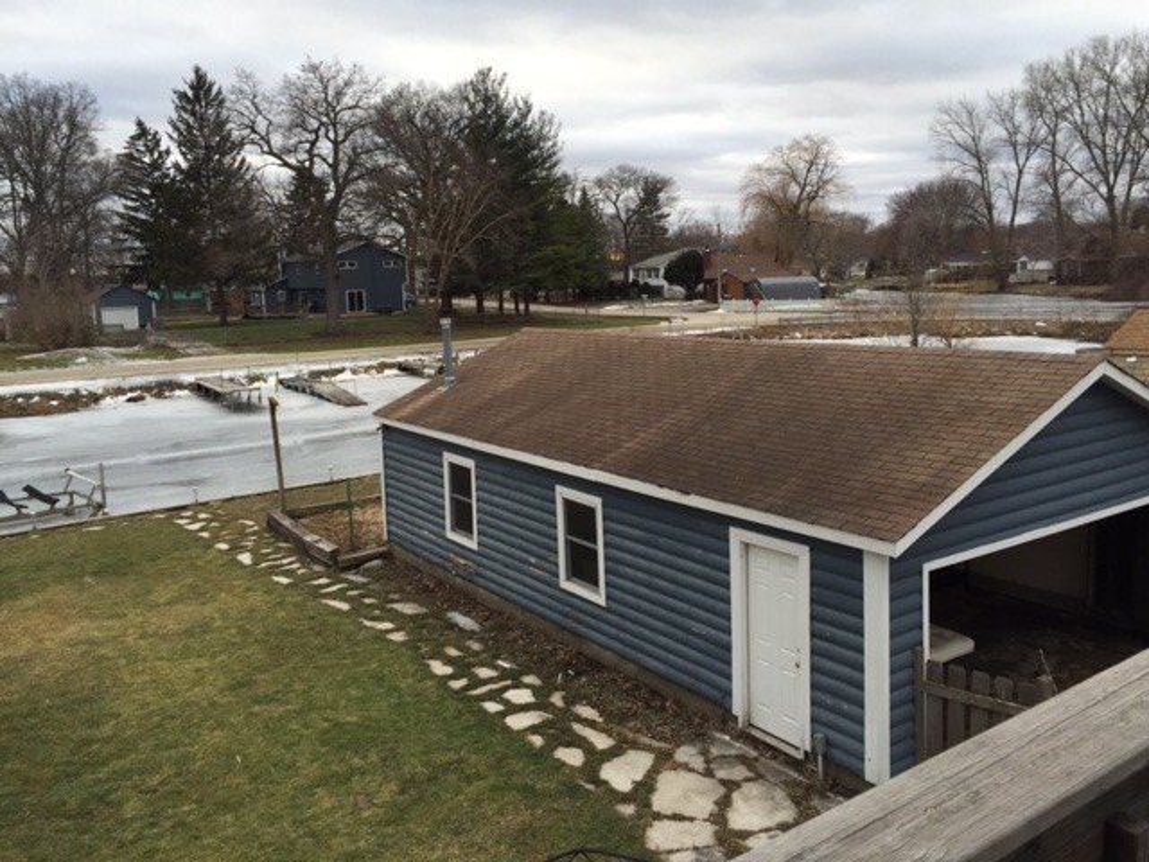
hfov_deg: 61.7
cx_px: 574
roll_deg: +1.7
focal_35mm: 29
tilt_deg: -8.8
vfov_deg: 48.2
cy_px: 431
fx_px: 963
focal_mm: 4.15
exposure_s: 1/191
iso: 32
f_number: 2.2
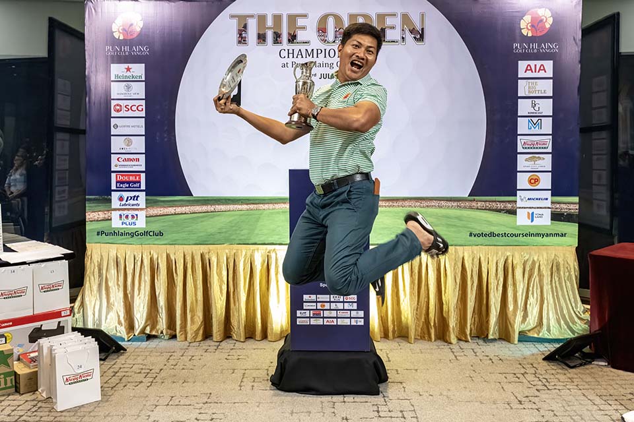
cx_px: 317
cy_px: 211
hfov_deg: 68.4
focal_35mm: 26
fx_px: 467
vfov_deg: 48.7
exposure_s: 1/200
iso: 10000
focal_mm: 26.5
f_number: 6.3
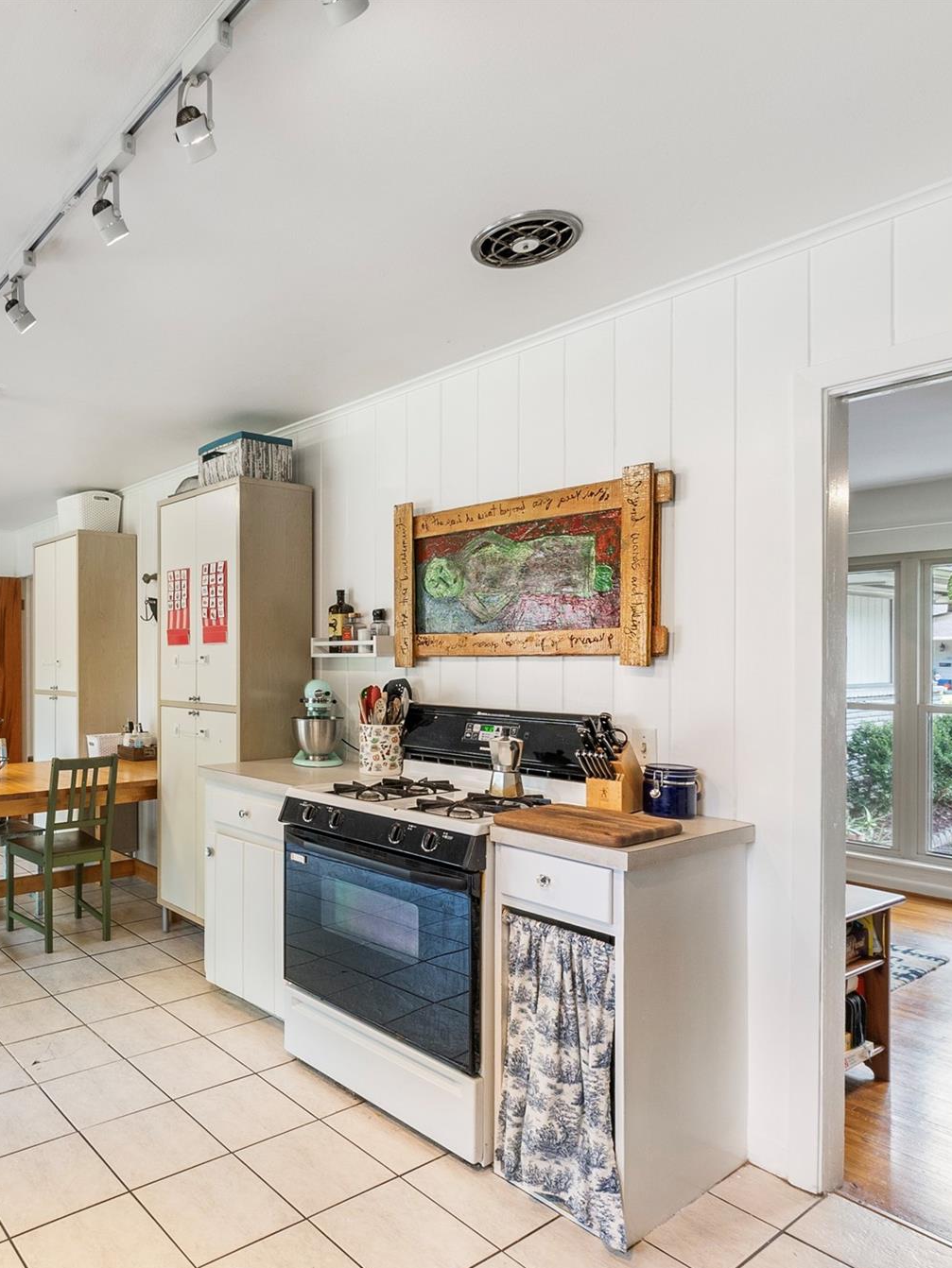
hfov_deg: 57.1
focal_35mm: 22
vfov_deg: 76.4
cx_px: 207
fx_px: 806
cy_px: 642
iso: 250
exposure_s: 1.3
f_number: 9
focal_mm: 10
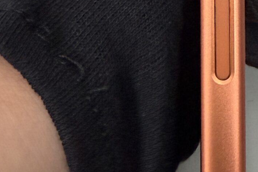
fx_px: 645
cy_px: -81
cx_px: 230
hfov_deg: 22.1
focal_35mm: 90
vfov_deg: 14.3
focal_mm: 2.22
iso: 320
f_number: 2.2
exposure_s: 1/111
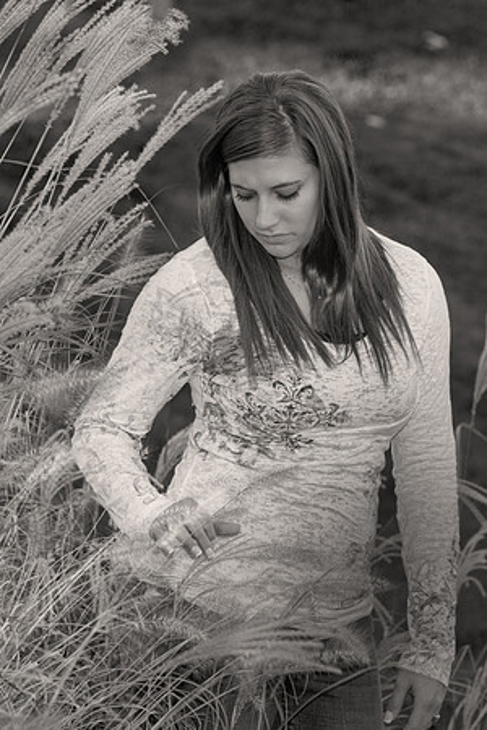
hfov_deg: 10.2
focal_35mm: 135
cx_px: 244
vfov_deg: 15.2
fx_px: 2739
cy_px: 365
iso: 320
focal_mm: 135
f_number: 6.3
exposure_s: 1/80
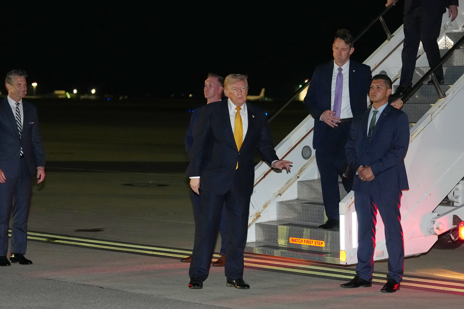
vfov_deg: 13.0
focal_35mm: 105
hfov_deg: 19.5
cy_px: 154
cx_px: 232
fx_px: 1353
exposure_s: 1/160
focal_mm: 70
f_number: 2.8
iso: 3200
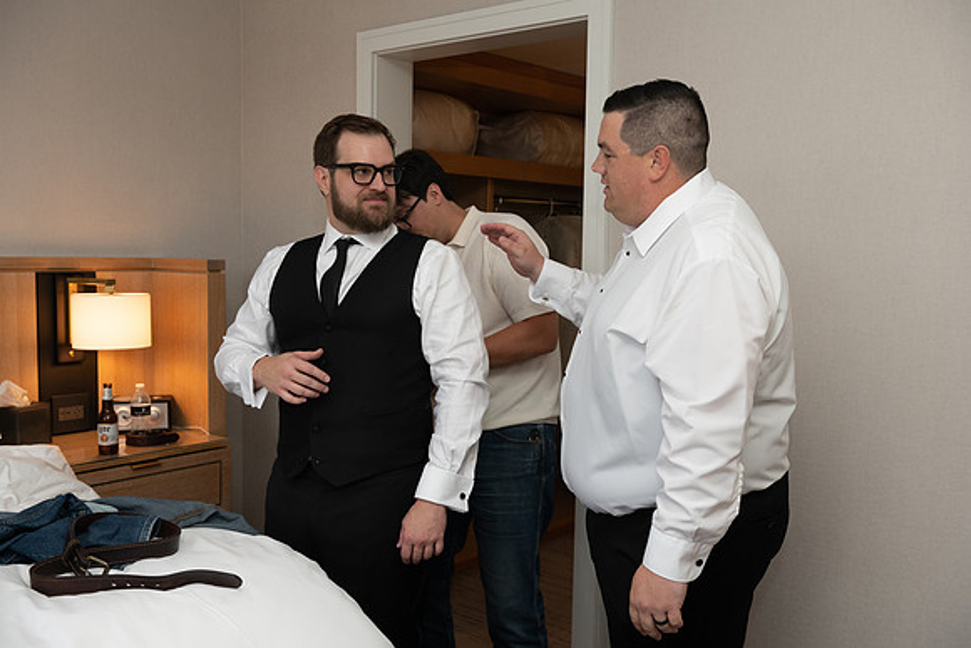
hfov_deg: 53.1
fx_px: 971
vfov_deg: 36.9
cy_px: 324
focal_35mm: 36
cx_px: 486
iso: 800
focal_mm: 36
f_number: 4
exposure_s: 1/200
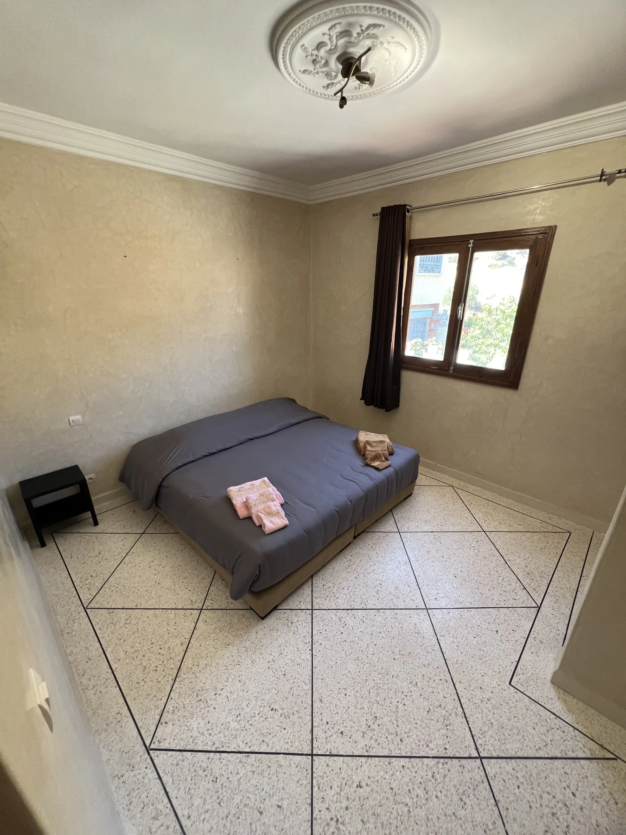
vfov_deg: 106.2
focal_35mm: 13
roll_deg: +1.2
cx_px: 313
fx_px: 313
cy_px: 418
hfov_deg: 89.9
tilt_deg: -20.2
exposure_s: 1/100
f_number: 1.8
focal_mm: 1.57
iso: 200
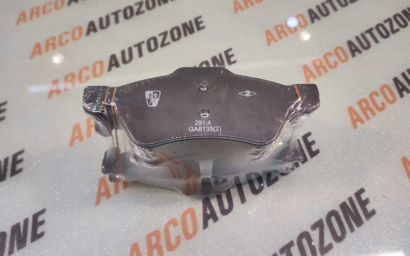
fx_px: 212
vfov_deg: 62.1
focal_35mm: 19
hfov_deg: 88.0
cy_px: 115
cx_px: 201
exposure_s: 1/33
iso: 122
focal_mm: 4.74
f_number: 1.79
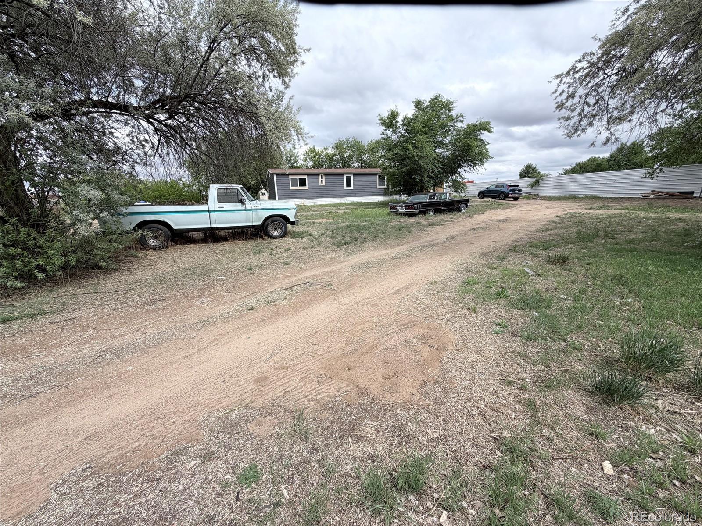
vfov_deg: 85.7
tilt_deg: -13.1
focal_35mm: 14
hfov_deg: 102.1
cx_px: 351
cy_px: 263
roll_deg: +2.6
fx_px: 284
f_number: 2.2
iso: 25
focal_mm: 2.22
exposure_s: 1/841
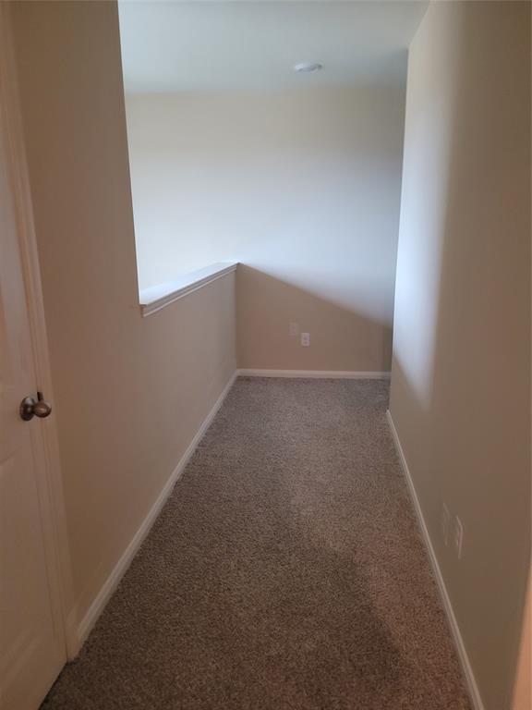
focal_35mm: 26
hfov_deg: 53.1
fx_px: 533
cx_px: 266
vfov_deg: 67.3
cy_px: 355
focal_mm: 5.4
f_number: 1.8
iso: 500
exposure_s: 1/39
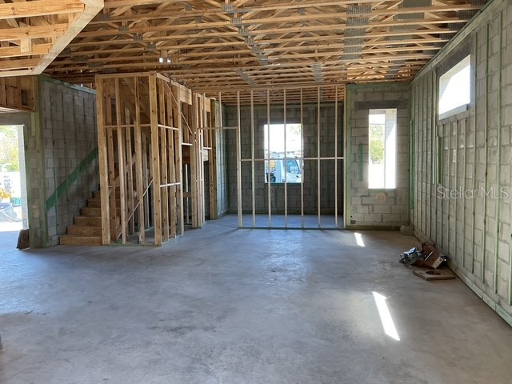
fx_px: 429
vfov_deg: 48.2
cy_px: 192
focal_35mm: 29
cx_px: 256
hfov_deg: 61.7
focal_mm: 3
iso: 64
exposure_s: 1/120
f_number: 1.8
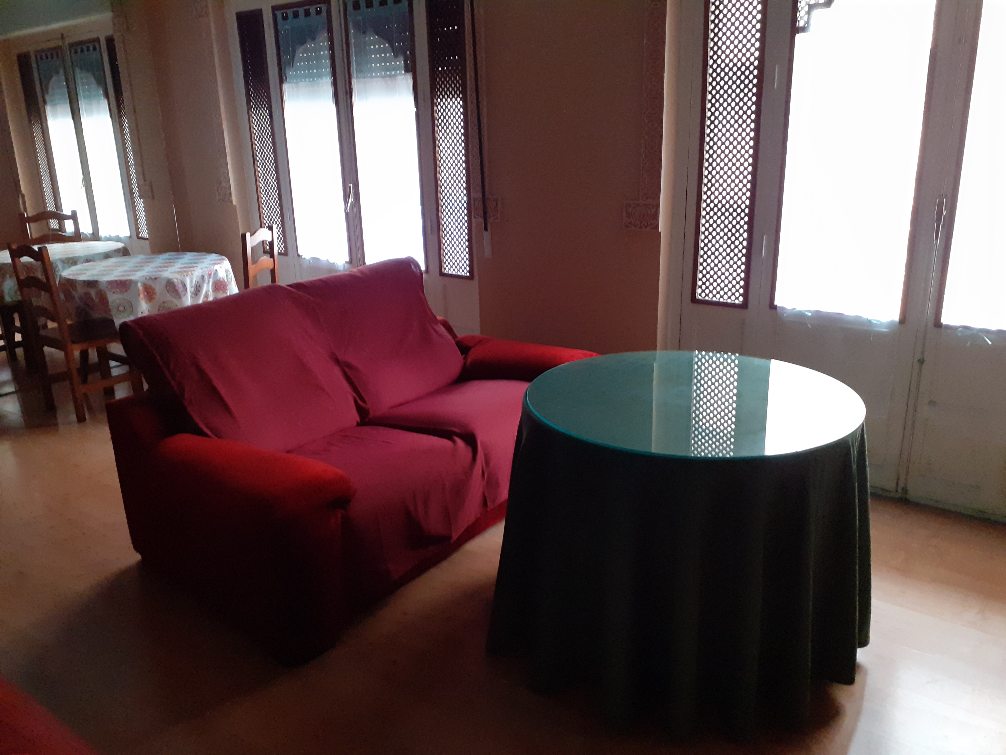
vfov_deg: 51.4
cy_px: 378
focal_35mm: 27
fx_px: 785
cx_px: 503
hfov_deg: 65.3
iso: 250
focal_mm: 3.6
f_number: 1.9
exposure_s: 1/25
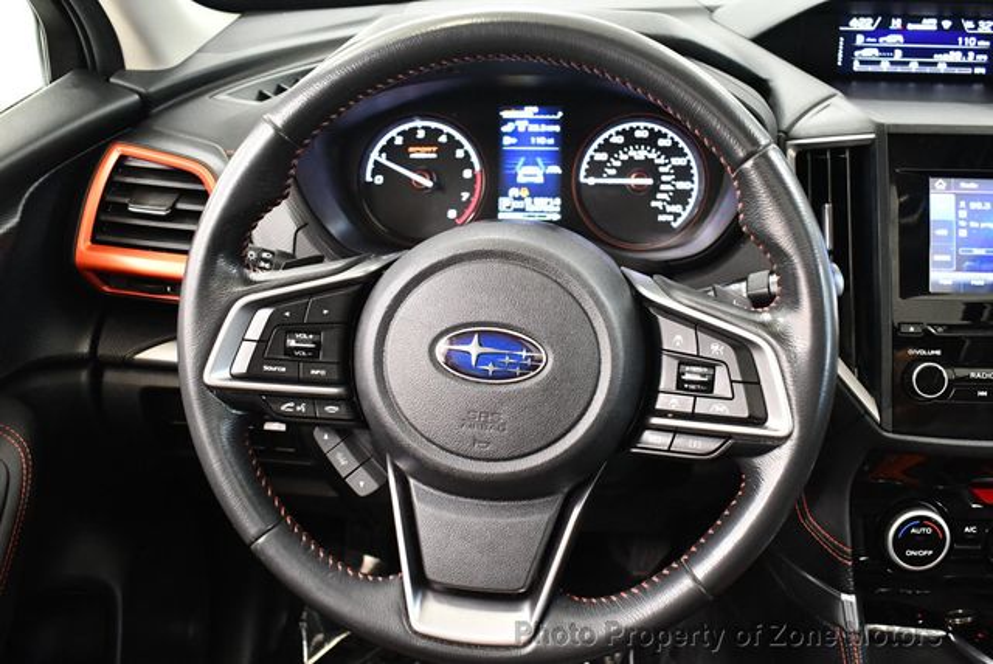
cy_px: 332
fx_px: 994
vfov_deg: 36.9
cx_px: 496
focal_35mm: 36
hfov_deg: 53.1
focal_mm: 18
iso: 3200
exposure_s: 1/60
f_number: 3.5
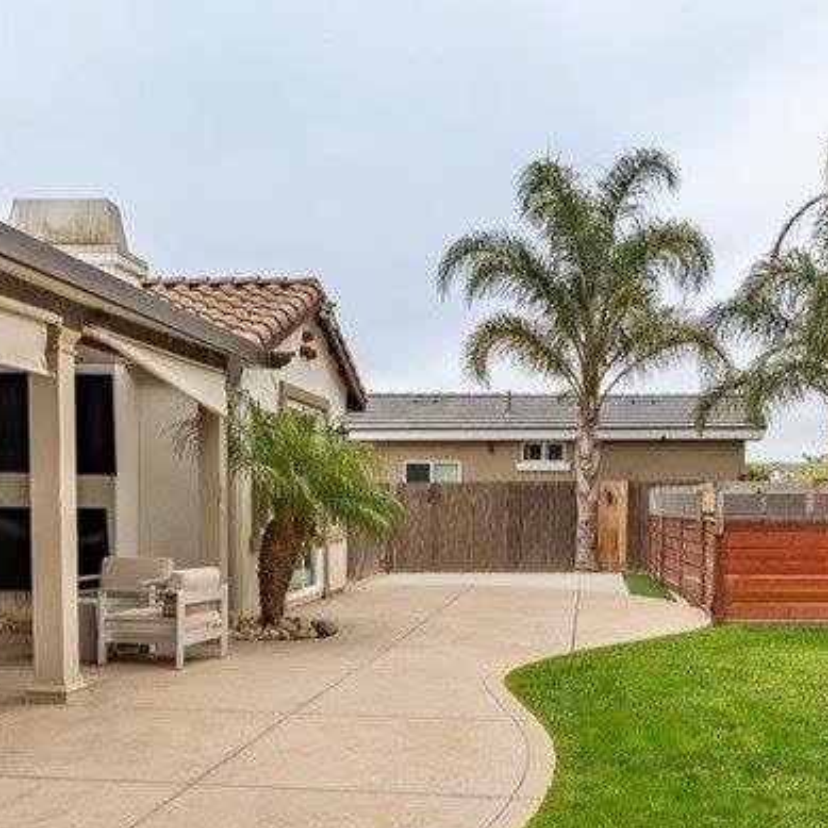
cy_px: 552
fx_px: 1028
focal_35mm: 38
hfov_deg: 43.6
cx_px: 511
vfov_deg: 43.2
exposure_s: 1/1250
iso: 200
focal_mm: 17
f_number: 10
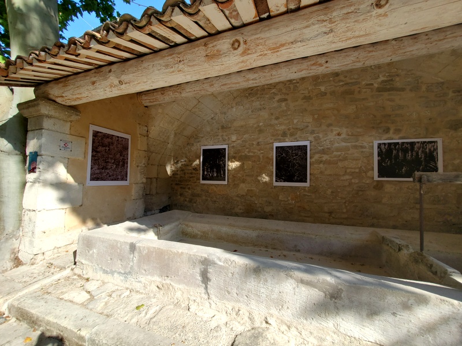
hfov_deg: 106.2
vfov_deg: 89.9
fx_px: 174
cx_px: 231
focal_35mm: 13
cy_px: 173
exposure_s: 1/477
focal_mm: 1.8
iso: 50
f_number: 2.2
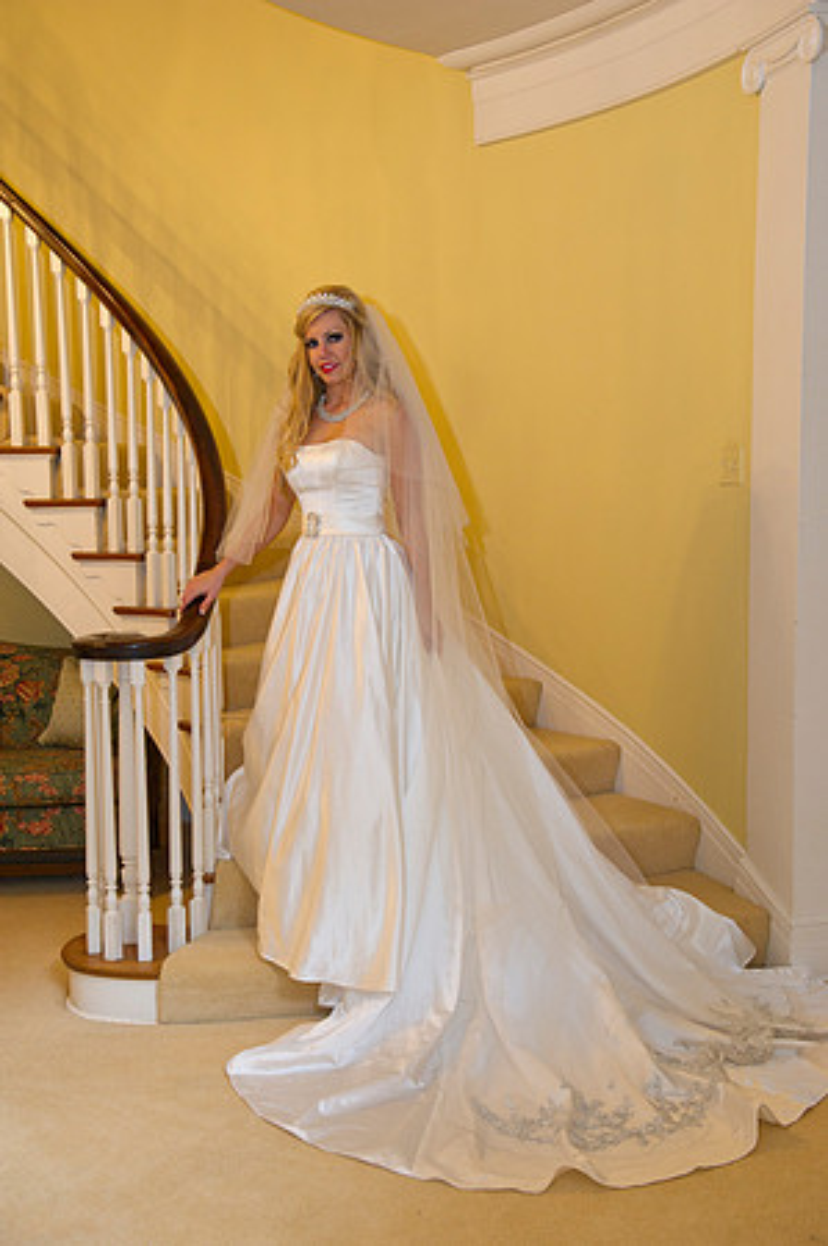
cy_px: 623
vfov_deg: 50.7
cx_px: 414
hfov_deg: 35.0
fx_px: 1314
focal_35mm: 38
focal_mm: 38
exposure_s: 1/60
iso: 1250
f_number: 5.6
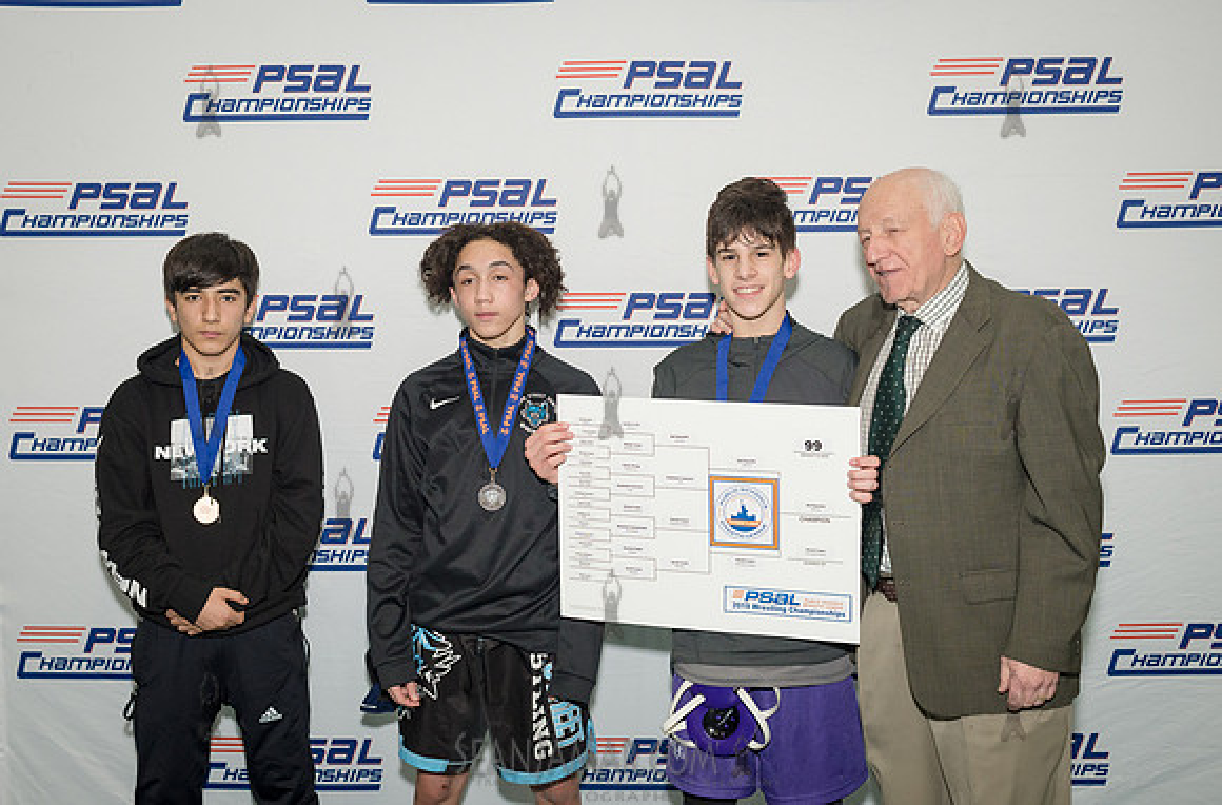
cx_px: 515
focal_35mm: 43
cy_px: 364
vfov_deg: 30.9
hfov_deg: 45.4
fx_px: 1456
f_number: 5
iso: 1600
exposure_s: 1/250
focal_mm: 35
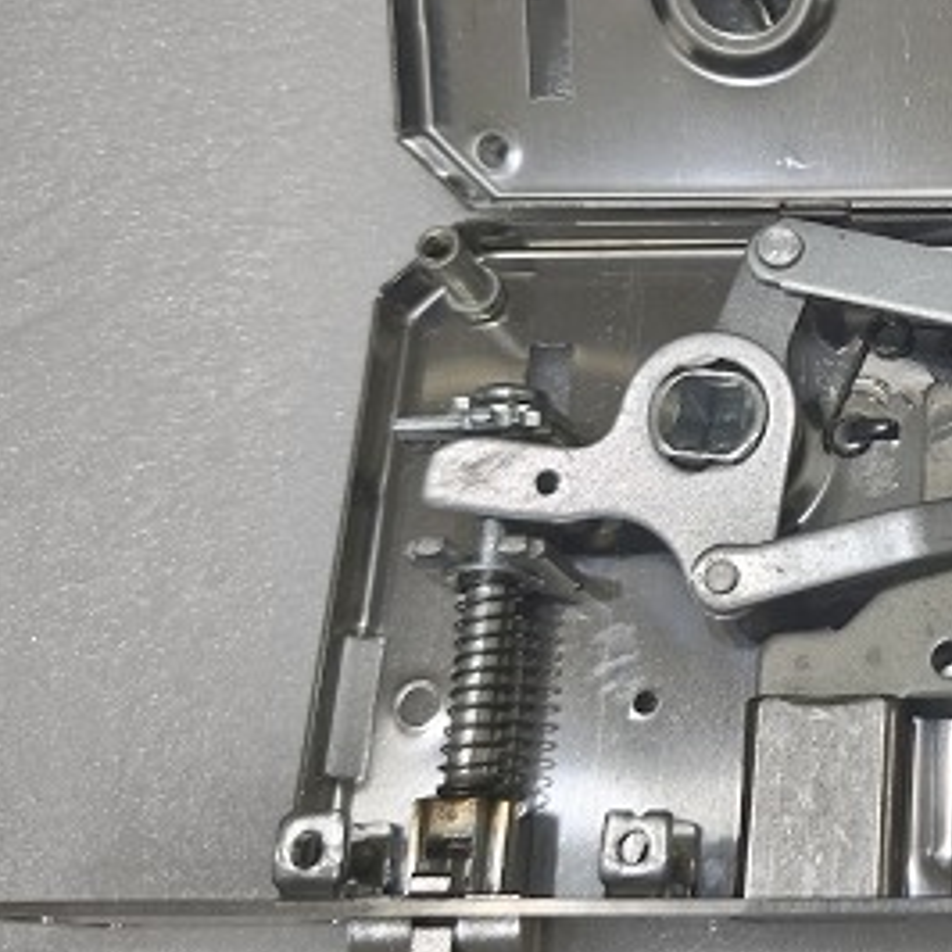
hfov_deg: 30.6
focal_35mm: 49
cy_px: 340
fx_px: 1525
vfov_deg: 34.4
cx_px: 1074
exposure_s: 1/120
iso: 320
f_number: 1.6
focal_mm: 6.57
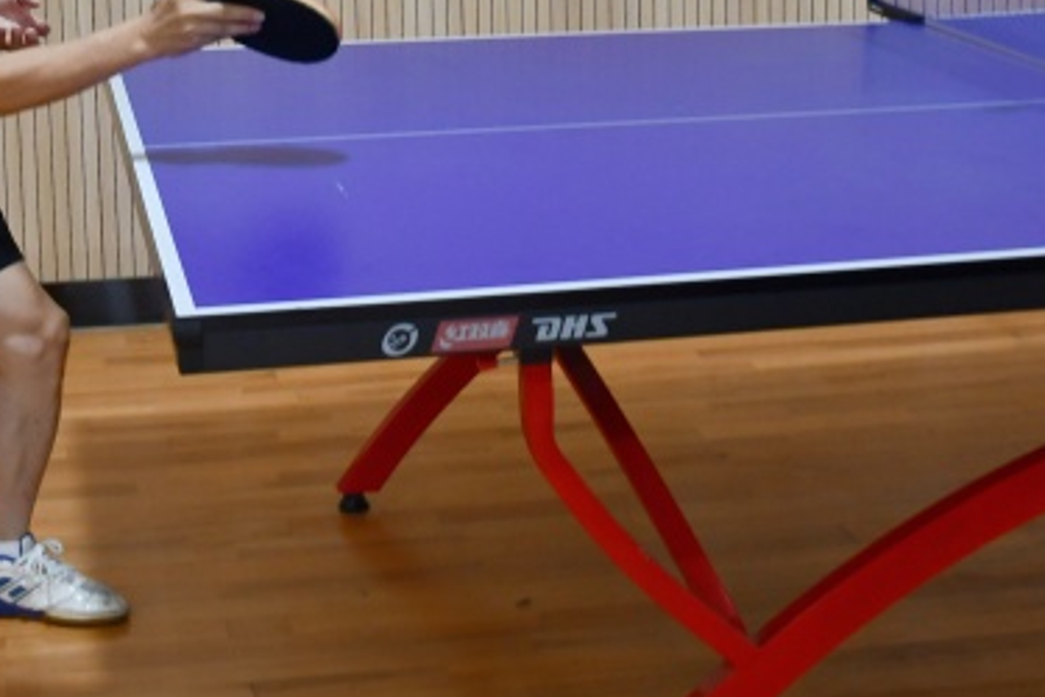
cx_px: 398
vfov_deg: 23.6
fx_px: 1625
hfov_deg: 35.5
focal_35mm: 56
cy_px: 79
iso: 800
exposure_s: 1/125
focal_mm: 20
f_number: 3.5
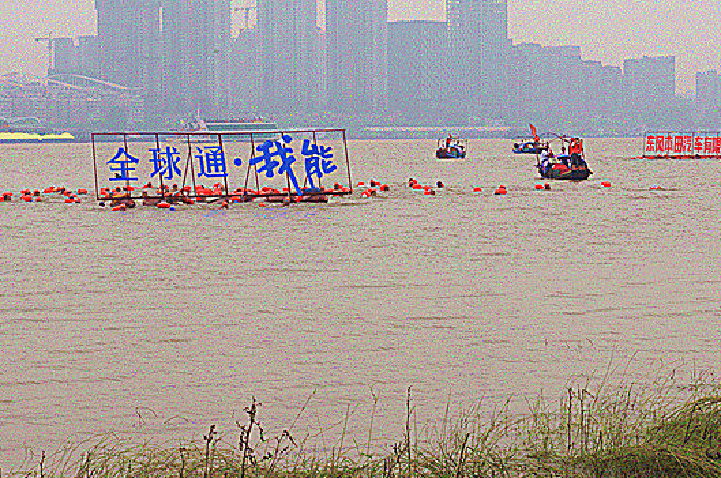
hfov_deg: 16.5
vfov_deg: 11.0
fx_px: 2480
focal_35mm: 124
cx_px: 390
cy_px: 127
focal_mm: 55
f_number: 22
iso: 200
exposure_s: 1/125
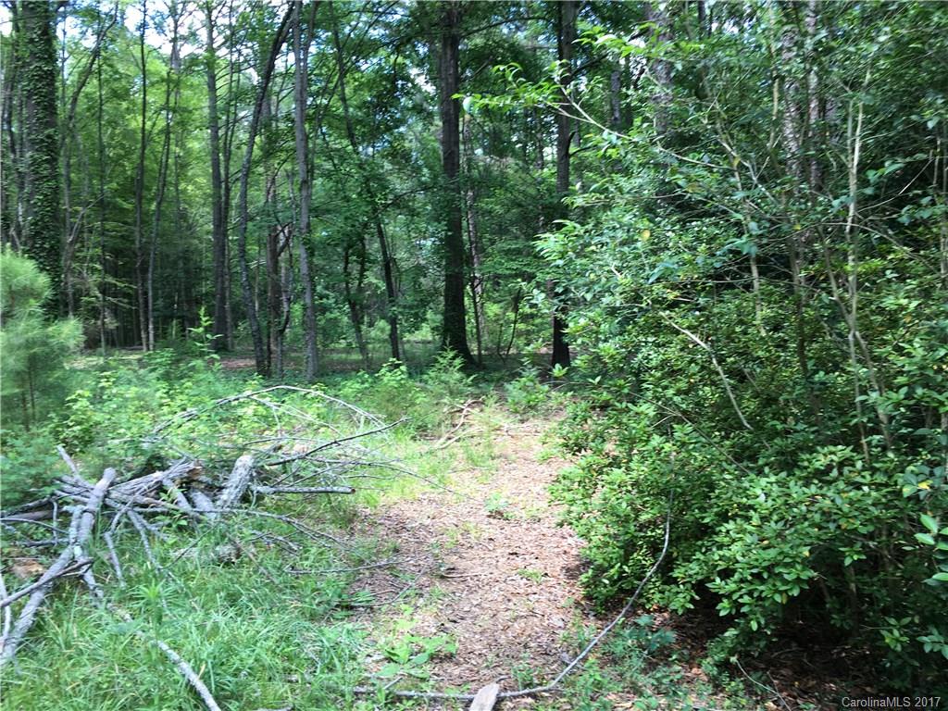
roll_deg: +1.3
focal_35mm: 29
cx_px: 474
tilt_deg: -1.4
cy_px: 356
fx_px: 794
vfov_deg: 48.2
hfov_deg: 61.7
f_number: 2.2
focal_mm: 4.15
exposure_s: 1/60
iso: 25
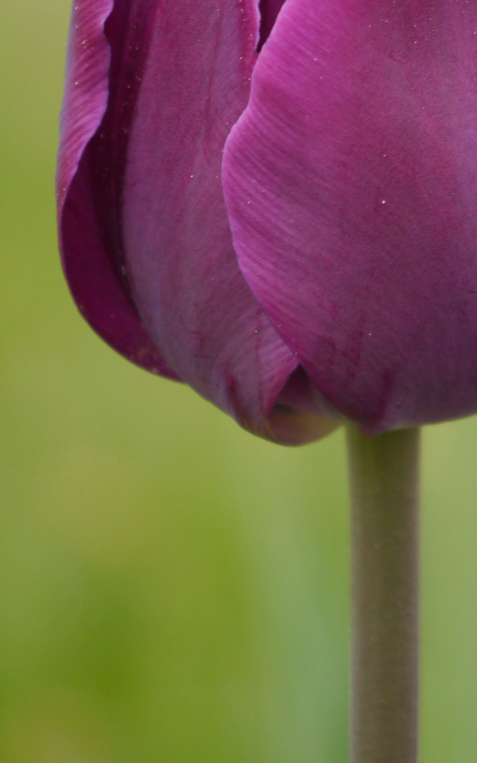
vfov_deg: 3.2
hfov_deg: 2.0
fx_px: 13772
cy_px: 59
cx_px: 494
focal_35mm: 662
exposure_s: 1/320
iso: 250
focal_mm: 150
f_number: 5.6
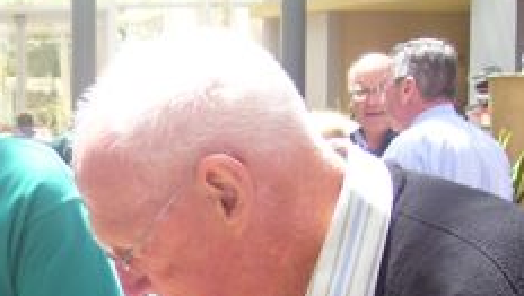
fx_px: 1877
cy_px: 438
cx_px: -47
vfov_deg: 8.8
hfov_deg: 15.5
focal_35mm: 135
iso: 80
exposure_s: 1/90
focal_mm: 7.6
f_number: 3
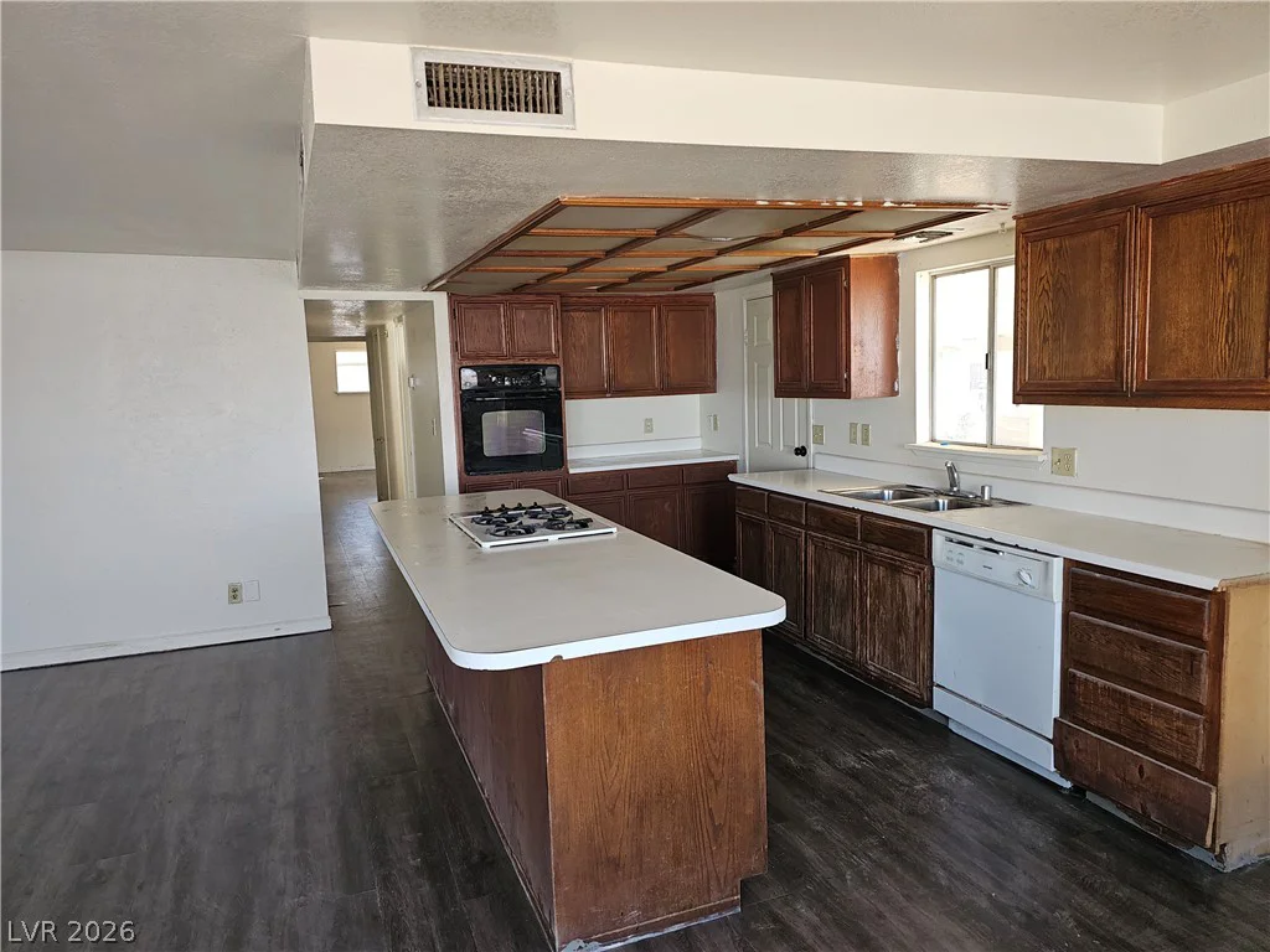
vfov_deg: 58.9
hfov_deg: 73.9
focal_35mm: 23
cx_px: 635
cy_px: 476
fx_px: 844
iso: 50
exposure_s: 1/60
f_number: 1.7
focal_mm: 6.3
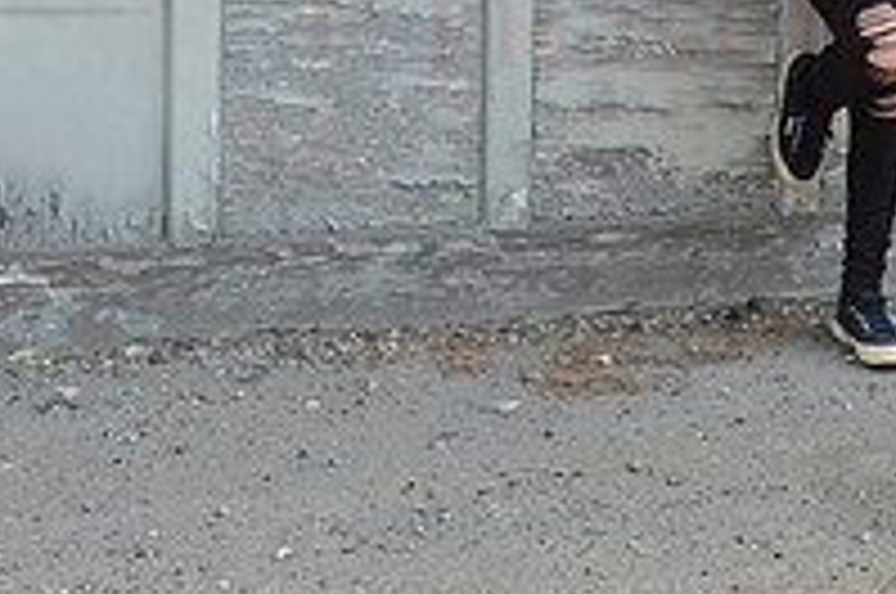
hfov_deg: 19.8
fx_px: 2496
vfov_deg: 13.1
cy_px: -194
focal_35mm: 100
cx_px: 873
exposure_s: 1/160
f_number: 11
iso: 640
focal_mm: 23
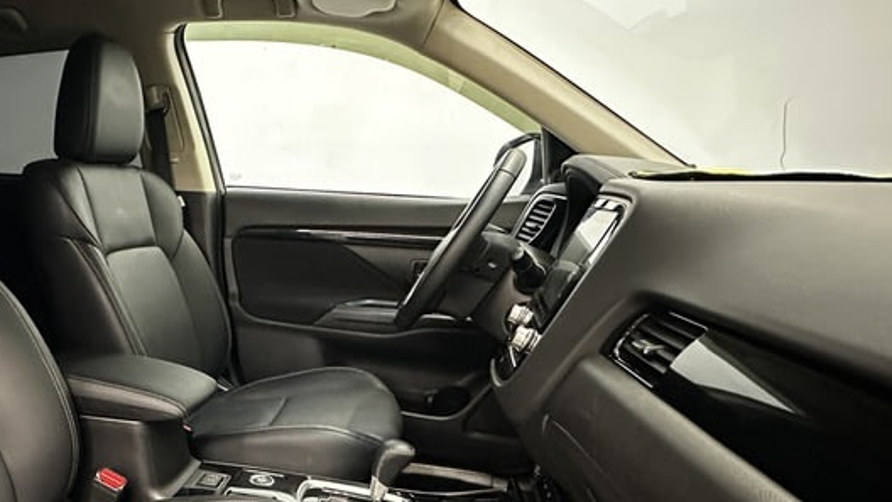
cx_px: 208
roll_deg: +0.8
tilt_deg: -16.0
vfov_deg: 43.1
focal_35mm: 26
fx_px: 615
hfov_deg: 66.7
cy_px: 369
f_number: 2.2
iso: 1000
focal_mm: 2.22
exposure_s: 1/34
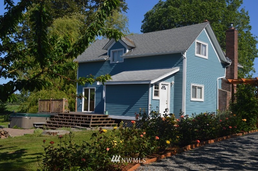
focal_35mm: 44
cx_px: 129
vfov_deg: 30.8
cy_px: 86
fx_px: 311
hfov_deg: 45.0
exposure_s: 1/250
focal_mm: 29
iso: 100
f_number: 8
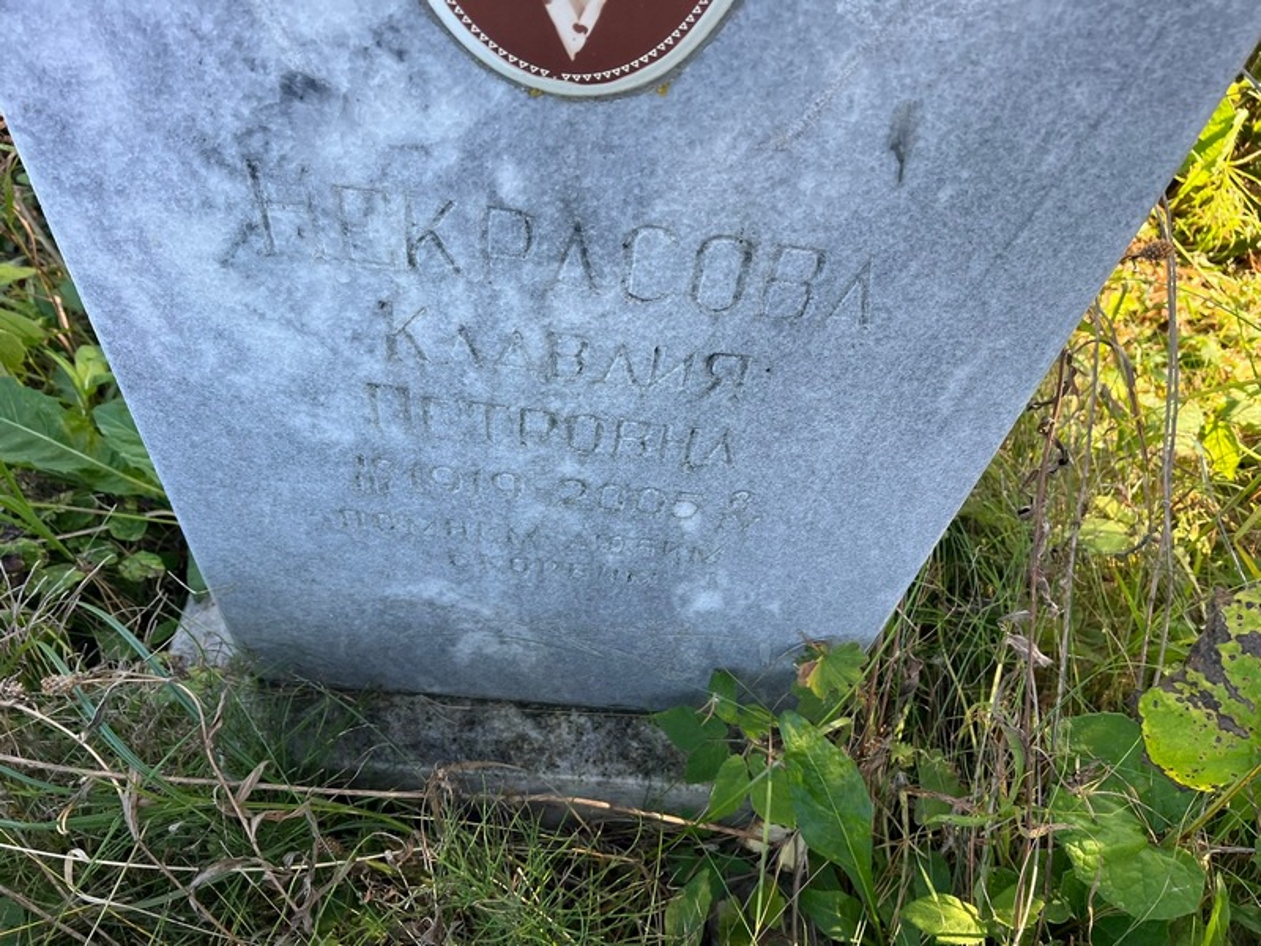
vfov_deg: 53.1
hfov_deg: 67.3
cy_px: 473
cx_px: 630
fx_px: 947
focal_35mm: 26
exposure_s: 1/407
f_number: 1.5
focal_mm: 5.7
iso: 50
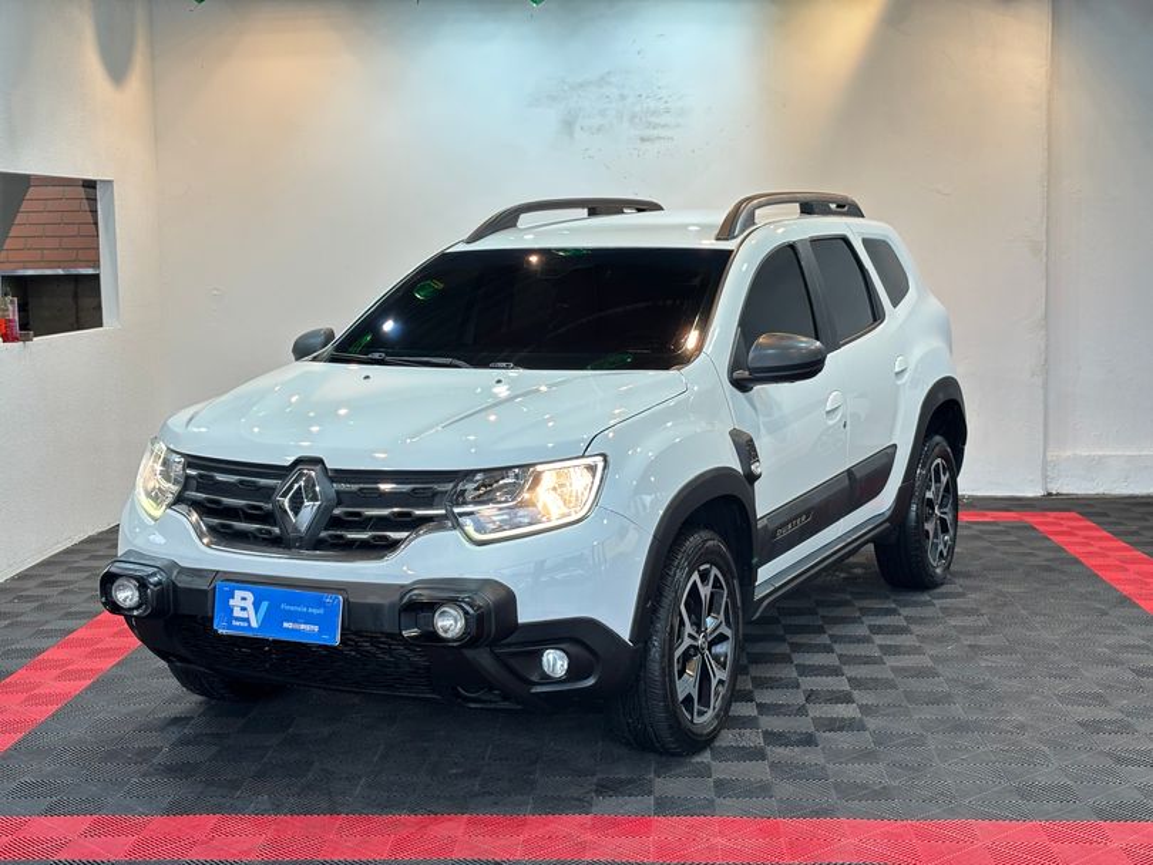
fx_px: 1733
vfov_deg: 28.0
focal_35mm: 52
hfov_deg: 36.8
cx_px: 576
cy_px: 432
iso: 64
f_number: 1.6
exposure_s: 1/60
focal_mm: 5.96
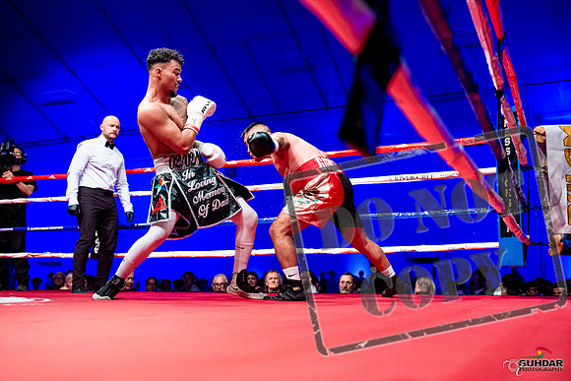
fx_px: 587
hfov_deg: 51.9
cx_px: 286
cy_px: 190
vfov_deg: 36.0
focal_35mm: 37
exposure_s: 1/1000
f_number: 2.8
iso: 4000
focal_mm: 37
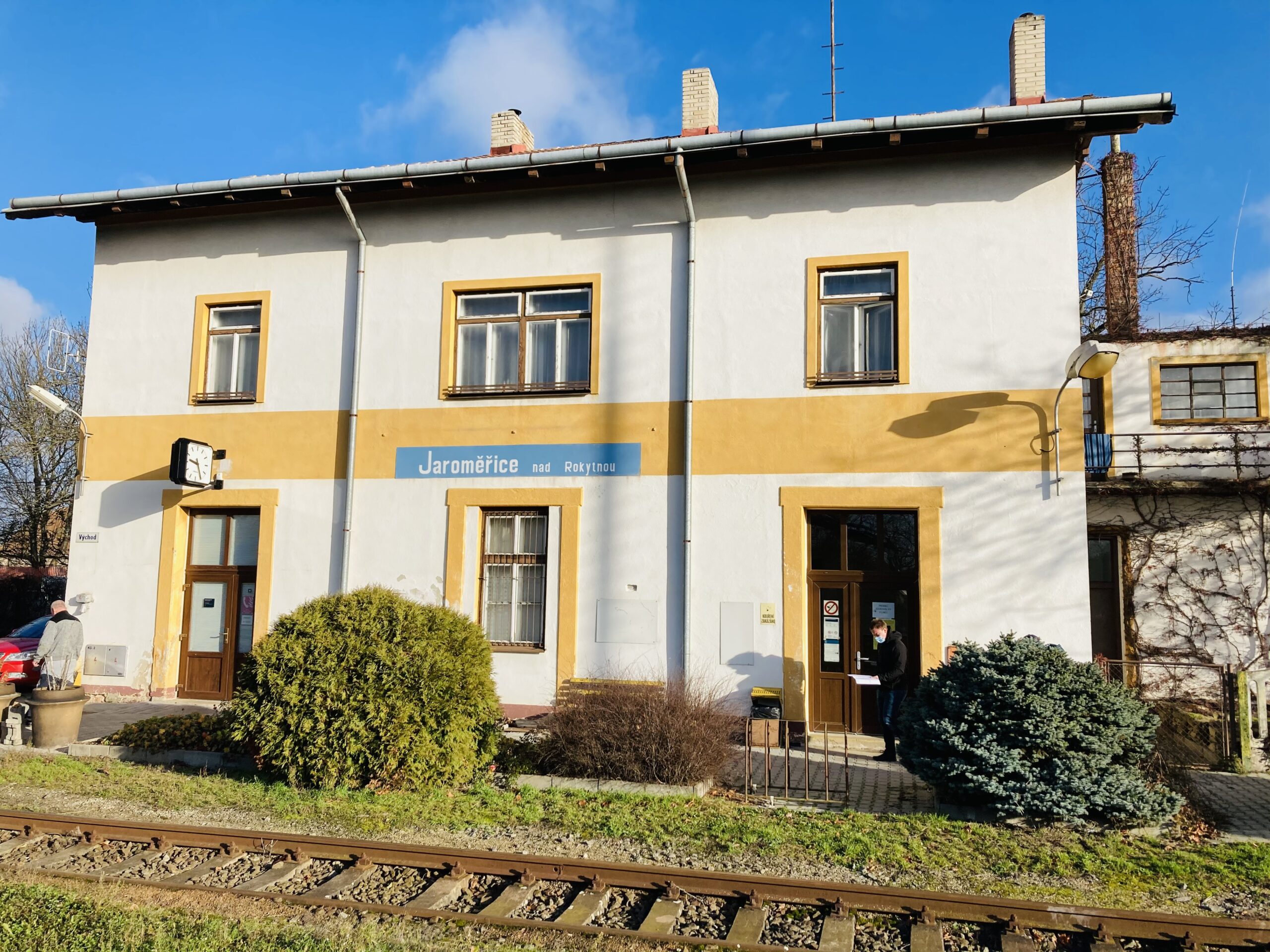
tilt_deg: +7.6
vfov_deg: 49.7
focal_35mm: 28
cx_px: 635
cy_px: 476
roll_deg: -2.2
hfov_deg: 63.4
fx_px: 1027
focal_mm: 3.99
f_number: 1.8
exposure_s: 1/2525
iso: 20
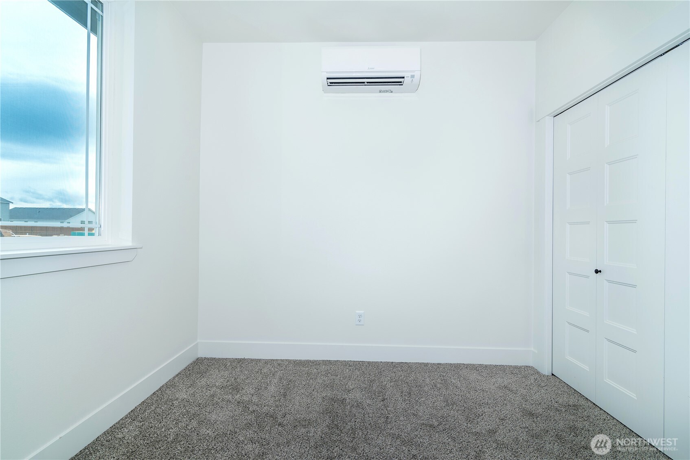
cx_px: 345
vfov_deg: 70.5
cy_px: 230
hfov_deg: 93.3
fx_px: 326
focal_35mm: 17
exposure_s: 1/125
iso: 200
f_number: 8
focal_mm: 17
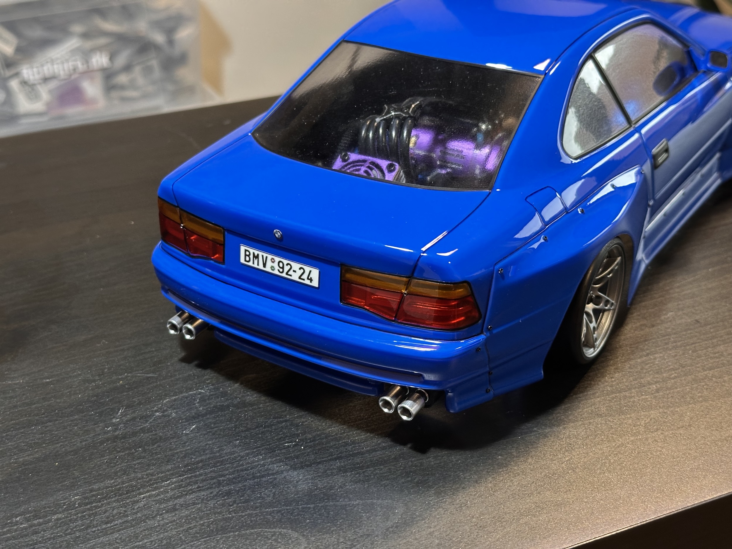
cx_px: 366
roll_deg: +0.5
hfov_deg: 39.7
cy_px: 274
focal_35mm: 48
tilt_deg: -29.9
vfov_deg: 30.3
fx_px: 1015
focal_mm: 6.86
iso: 250
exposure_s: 1/33
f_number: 1.78
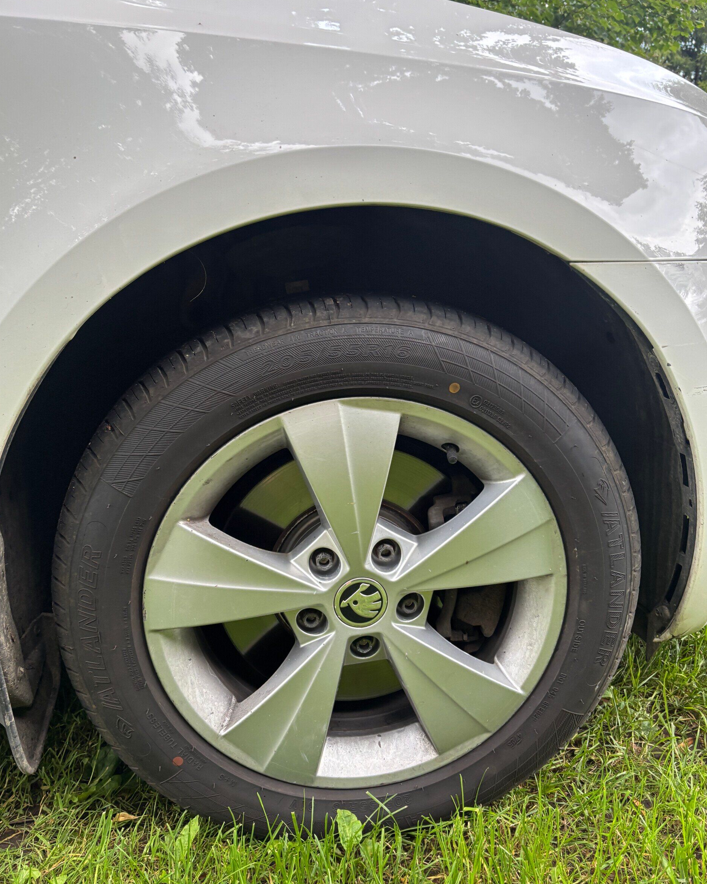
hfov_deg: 51.5
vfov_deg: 62.2
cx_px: 349
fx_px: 732
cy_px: 471
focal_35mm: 28
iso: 125
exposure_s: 1/121
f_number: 1.6
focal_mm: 5.96
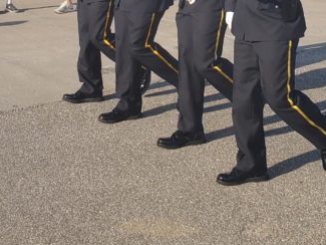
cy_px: -96
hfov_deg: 23.8
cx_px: 175
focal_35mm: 82
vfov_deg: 16.7
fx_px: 773
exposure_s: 1/1262
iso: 50
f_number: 2.4
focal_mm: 4.3
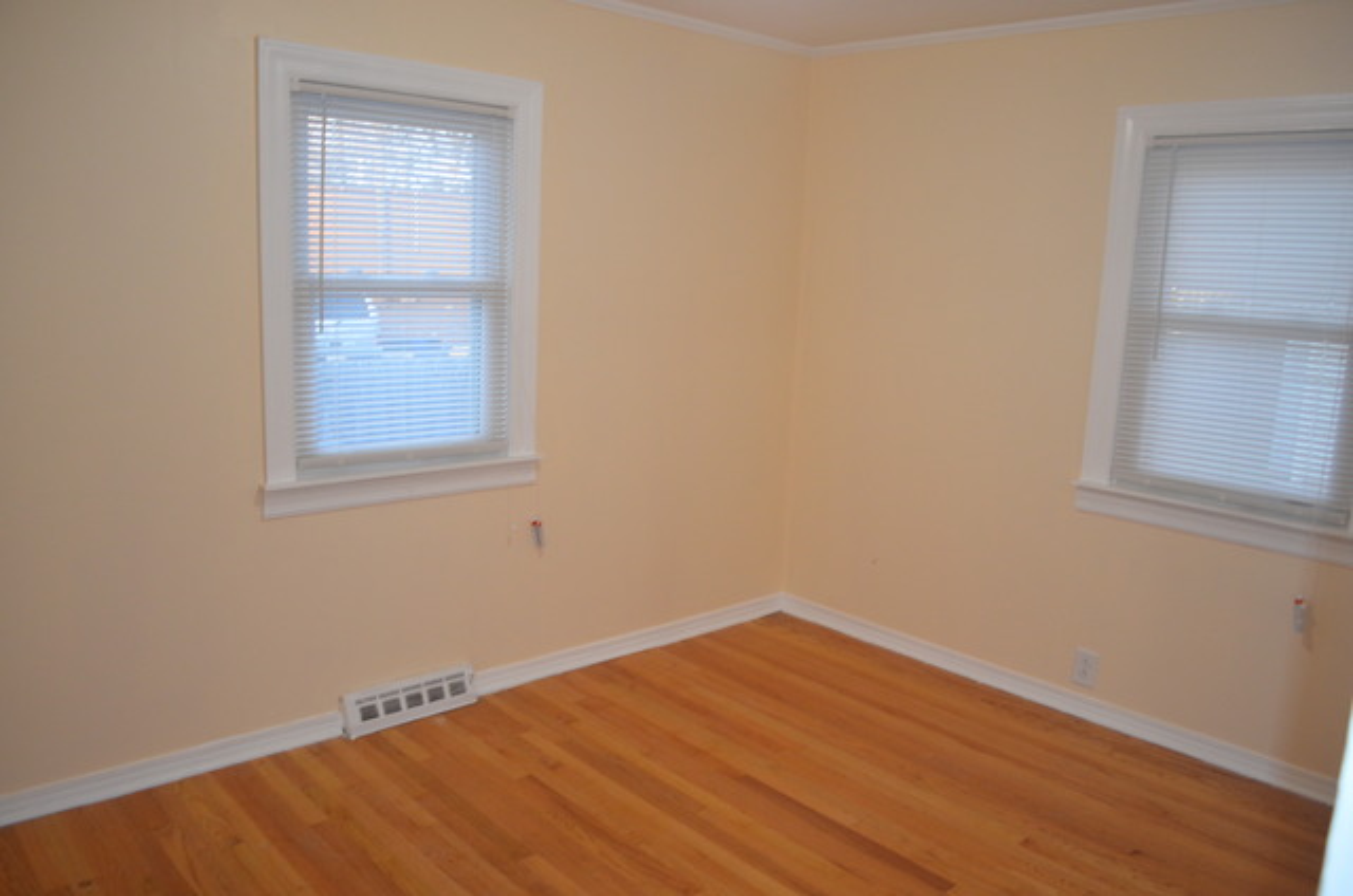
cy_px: 448
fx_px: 1013
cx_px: 676
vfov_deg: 47.7
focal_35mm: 27
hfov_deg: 67.5
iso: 1000
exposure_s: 1/60
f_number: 3.5
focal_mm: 18
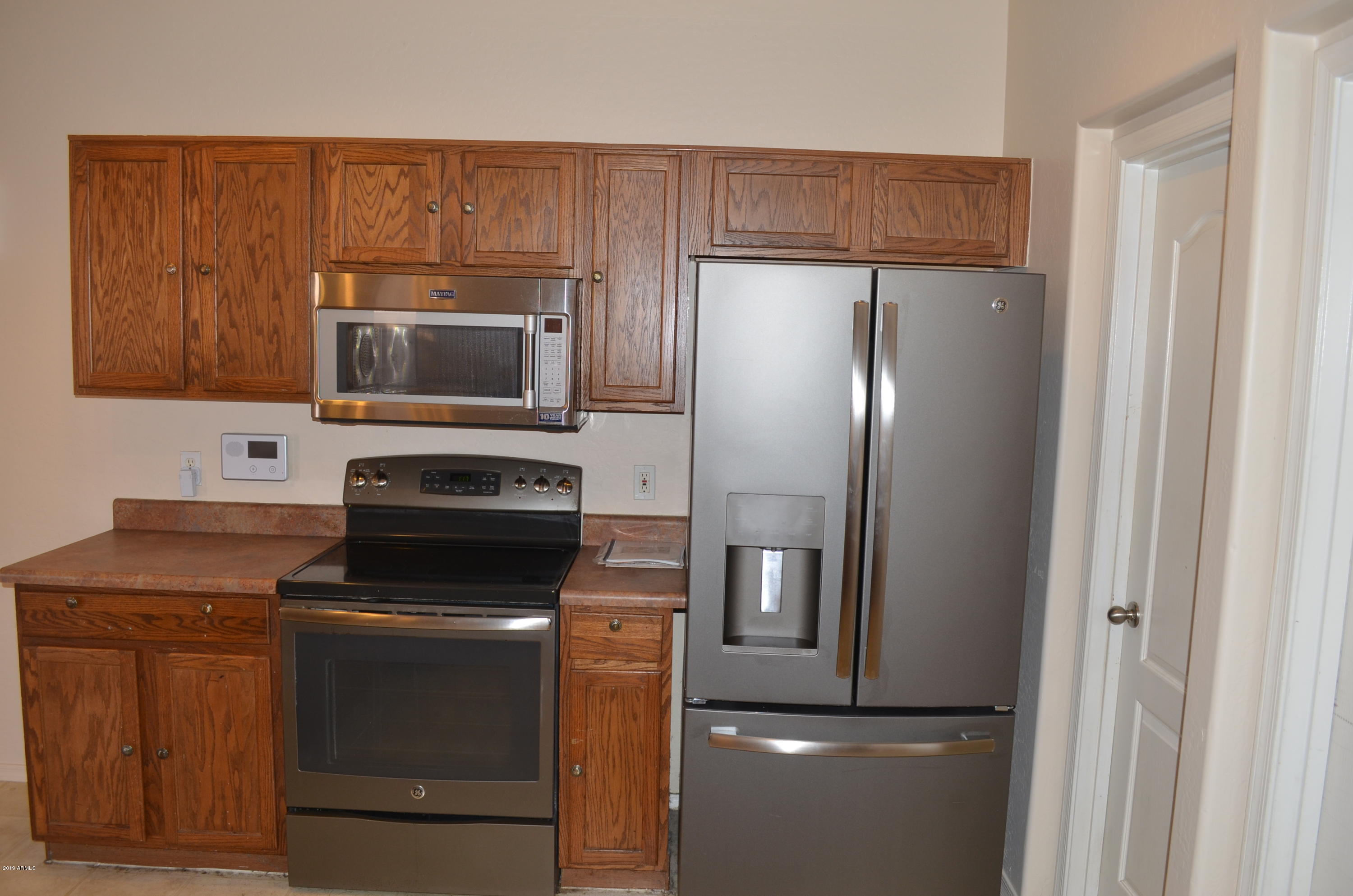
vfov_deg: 47.7
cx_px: 676
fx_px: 1013
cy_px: 448
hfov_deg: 67.5
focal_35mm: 27
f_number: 5
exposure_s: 1/30
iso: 250
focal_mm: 18
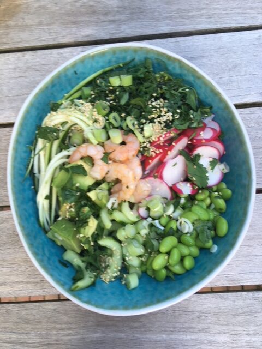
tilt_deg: -78.3
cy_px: 174
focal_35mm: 29
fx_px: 293
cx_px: 131
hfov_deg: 48.2
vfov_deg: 61.7
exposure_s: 1/50
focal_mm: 4.15
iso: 25
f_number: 2.2
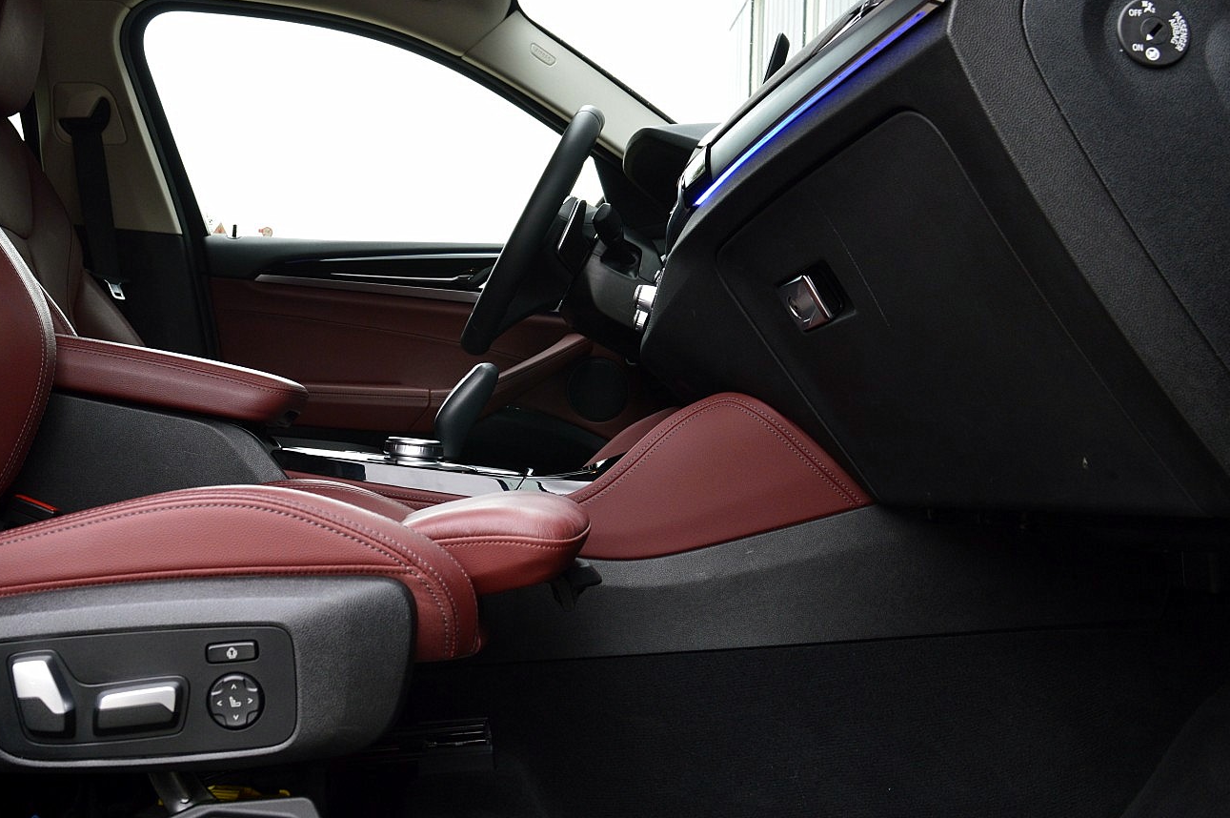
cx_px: 464
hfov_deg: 48.5
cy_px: 326
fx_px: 1353
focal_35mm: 40
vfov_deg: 33.5
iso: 400
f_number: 8
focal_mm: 21
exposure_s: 1/60
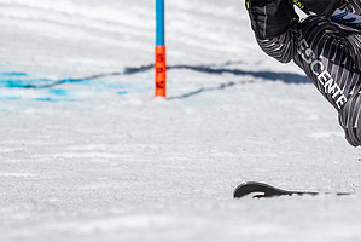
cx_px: 411
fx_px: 13872
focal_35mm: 1382
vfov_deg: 1.0
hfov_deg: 1.5
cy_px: 46
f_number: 8
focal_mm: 400
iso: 200
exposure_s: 1/2000
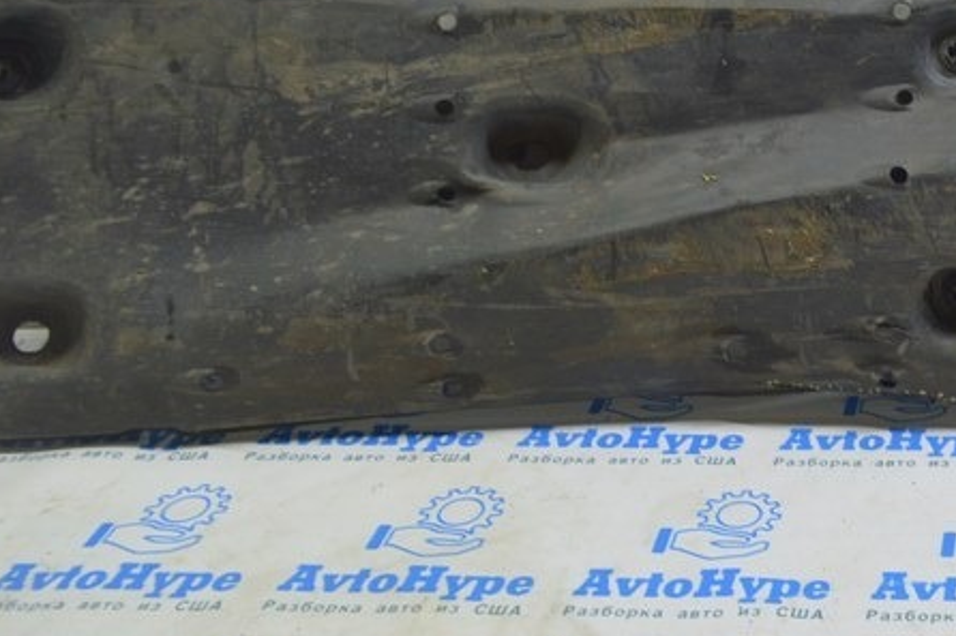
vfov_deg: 21.4
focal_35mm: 62
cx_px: 1046
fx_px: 1646
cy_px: 63
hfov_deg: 29.3
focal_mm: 18
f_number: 5.6
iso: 400
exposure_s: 1/20
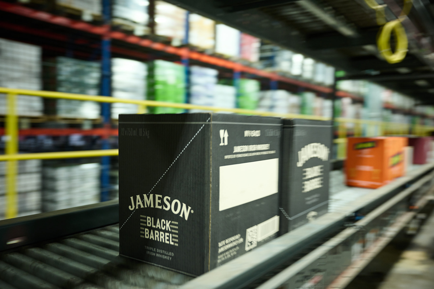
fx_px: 386
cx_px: 217
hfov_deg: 58.7
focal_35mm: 32
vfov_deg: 41.1
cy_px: 144
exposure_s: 1/25
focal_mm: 32
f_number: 2.8
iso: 640
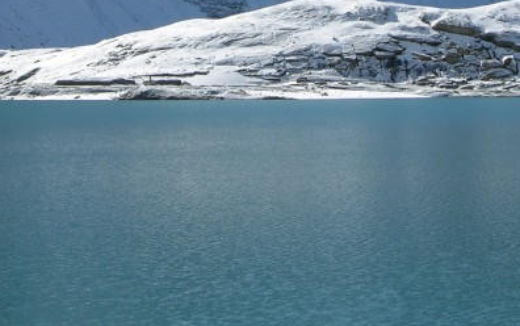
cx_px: 219
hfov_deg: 16.6
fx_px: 1787
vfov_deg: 10.3
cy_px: -39
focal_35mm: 126
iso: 50
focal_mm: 11.6
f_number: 6.7
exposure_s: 1/270
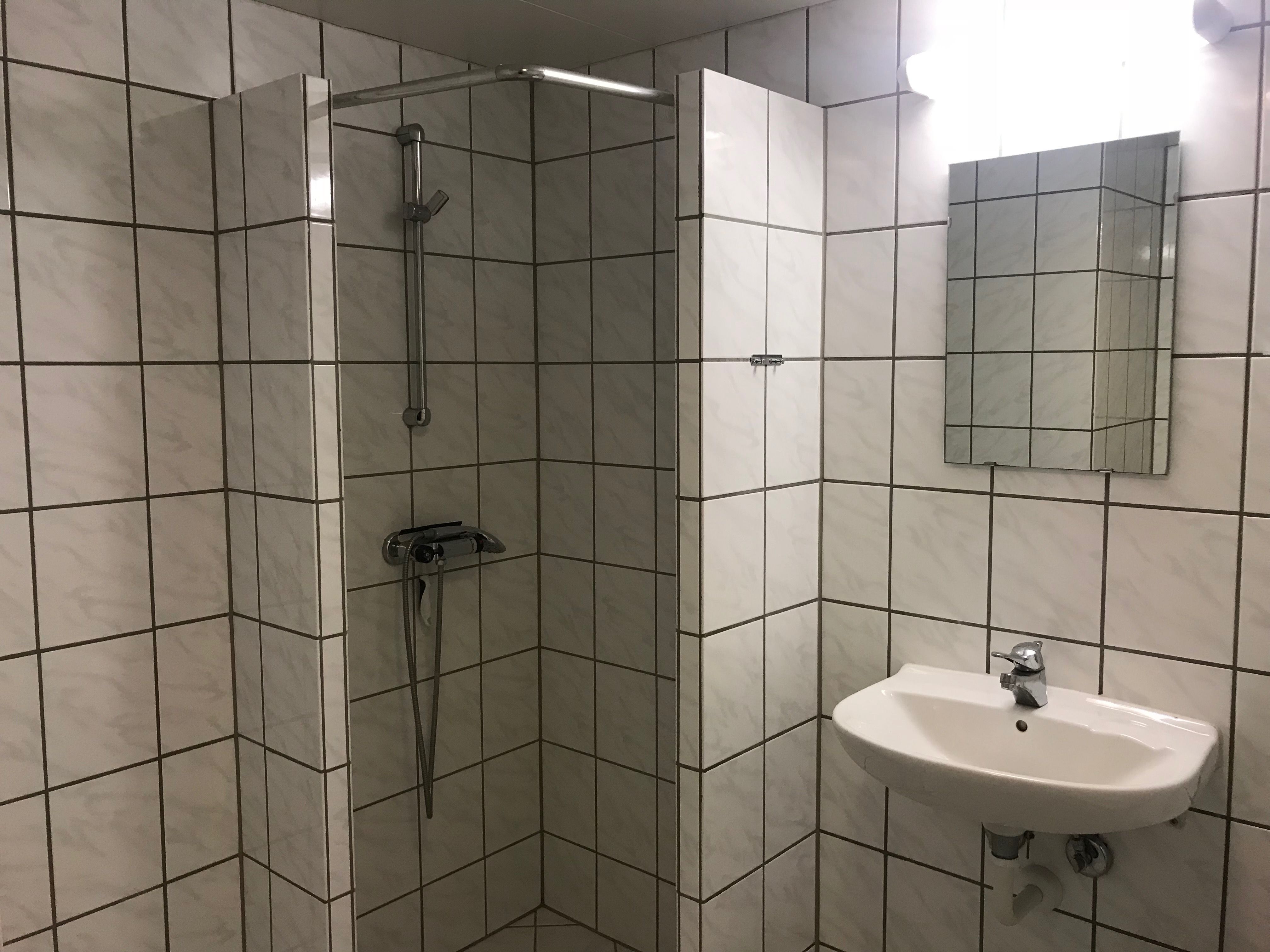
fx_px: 1027
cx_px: 635
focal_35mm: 28
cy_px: 476
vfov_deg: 49.7
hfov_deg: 63.4
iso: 40
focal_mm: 3.99
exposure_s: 1/20
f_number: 1.8
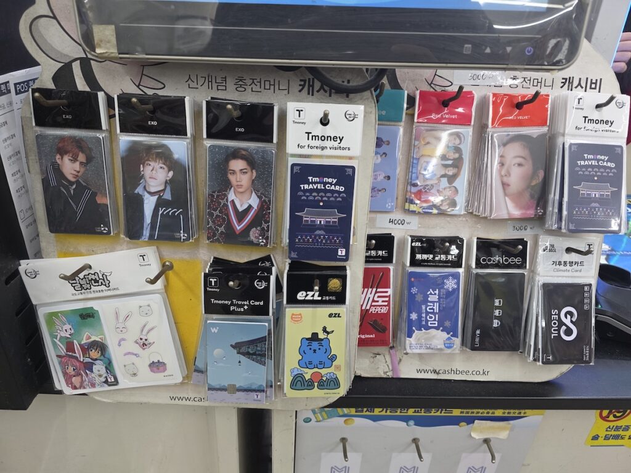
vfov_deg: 58.9
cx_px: 316
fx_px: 419
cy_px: 236
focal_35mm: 23
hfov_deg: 73.9
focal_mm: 6.3
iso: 125
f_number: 1.7
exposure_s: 1/120
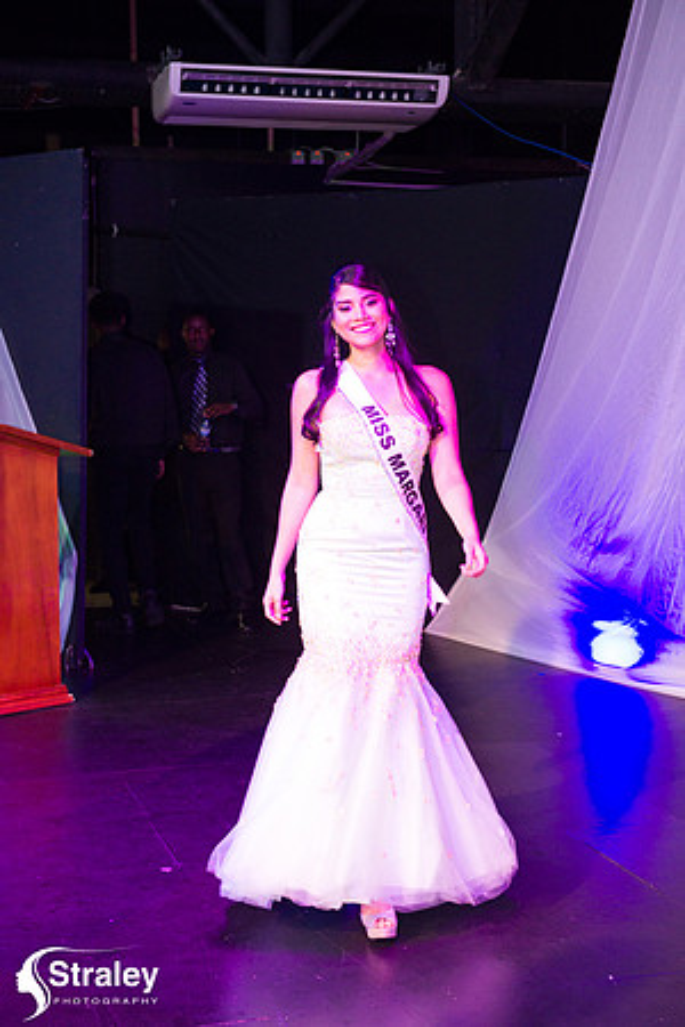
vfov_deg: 33.4
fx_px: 1712
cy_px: 514
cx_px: 342
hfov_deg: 22.6
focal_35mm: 60
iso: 4000
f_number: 5
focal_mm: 60
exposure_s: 1/160
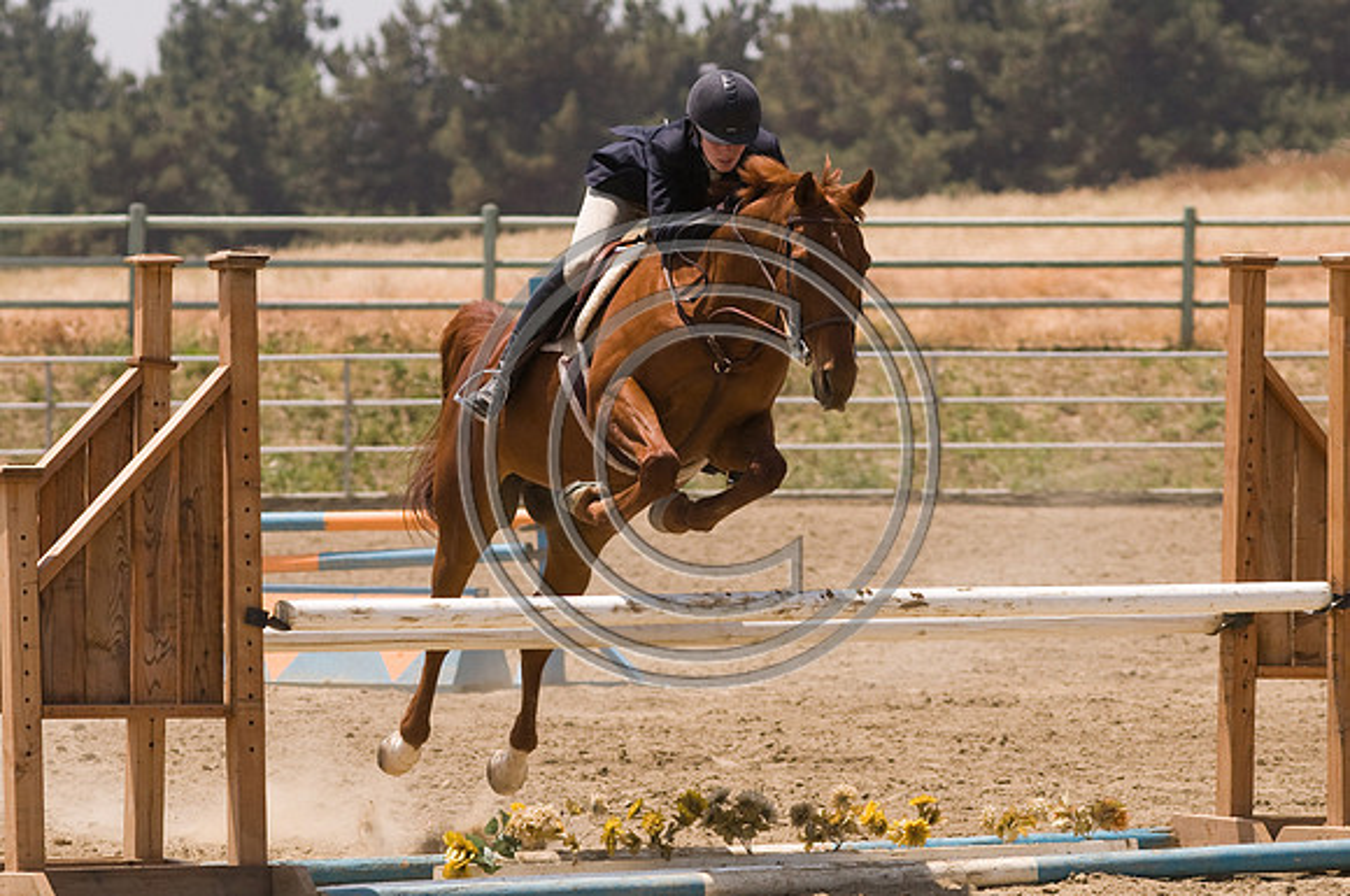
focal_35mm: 188
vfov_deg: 7.3
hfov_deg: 11.0
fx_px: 7021
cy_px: 448
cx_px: 675
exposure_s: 1/2000
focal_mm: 125
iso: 200
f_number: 4.5
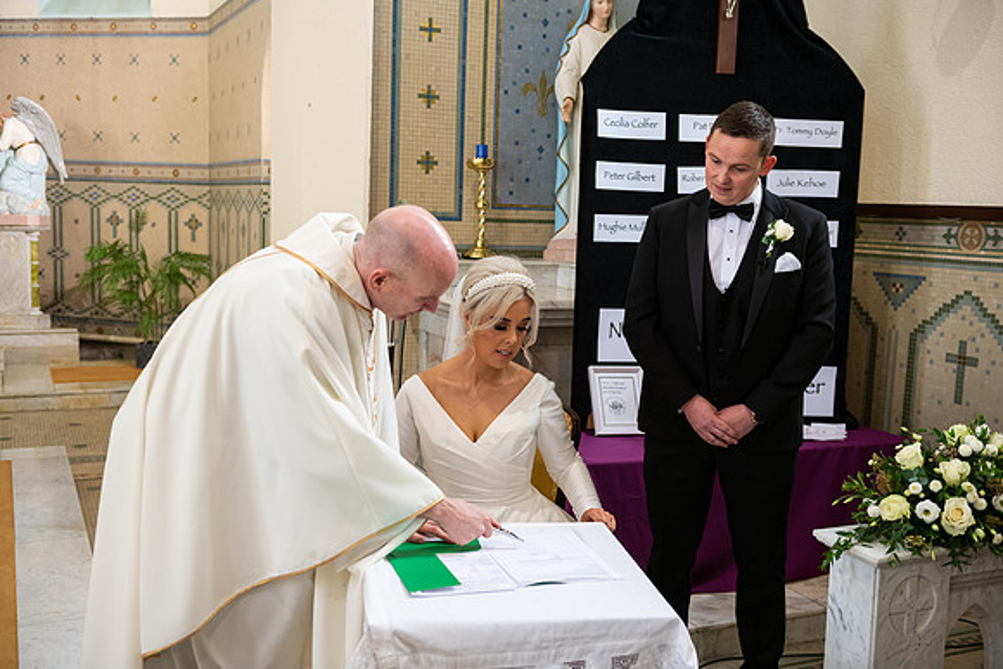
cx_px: 502
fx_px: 1059
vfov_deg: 35.1
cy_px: 334
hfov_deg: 50.7
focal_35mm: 38
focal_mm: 38
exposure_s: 1/160
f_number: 3.5
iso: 1000
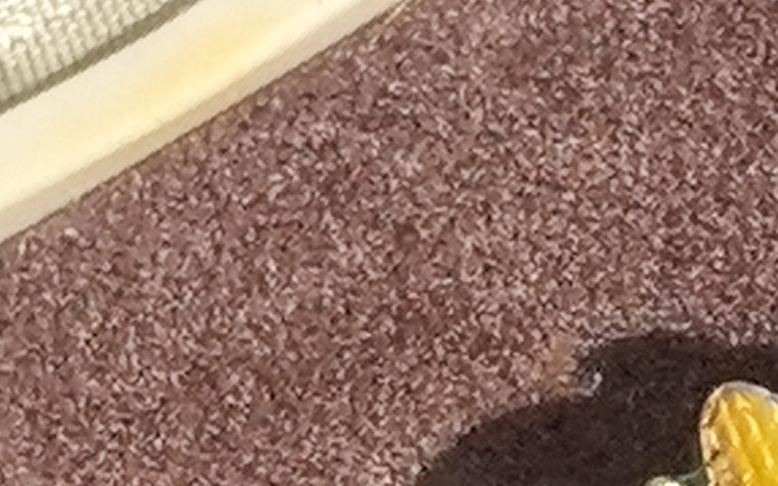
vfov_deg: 3.5
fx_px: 7865
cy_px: 835
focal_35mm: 371
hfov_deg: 5.6
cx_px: 887
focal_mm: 6.98
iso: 50
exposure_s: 1/837
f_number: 2
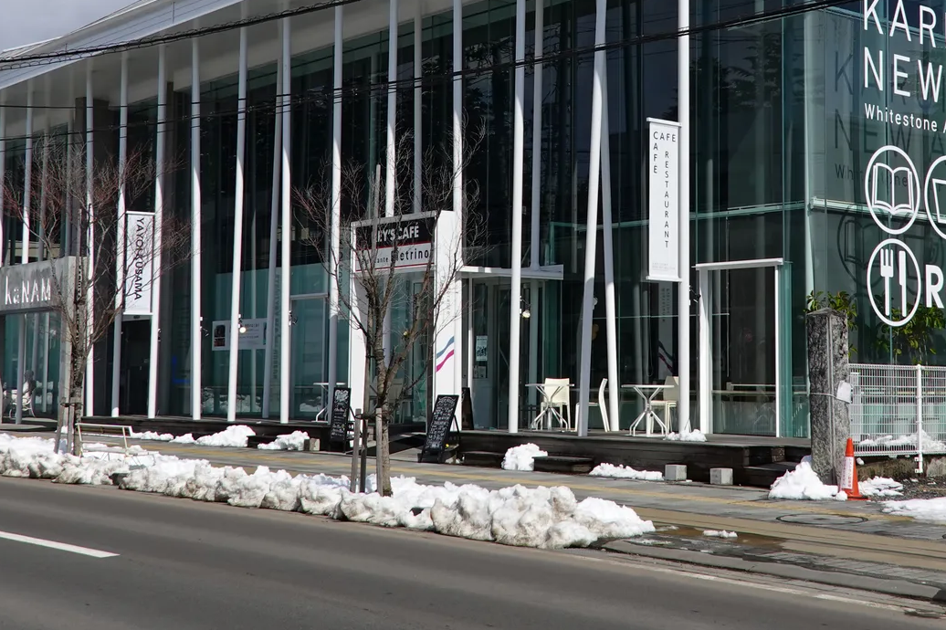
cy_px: 92
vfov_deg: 23.7
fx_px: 1471
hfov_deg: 35.4
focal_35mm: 56
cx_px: 616
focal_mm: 10.83
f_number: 7.1
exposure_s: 1/500
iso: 100
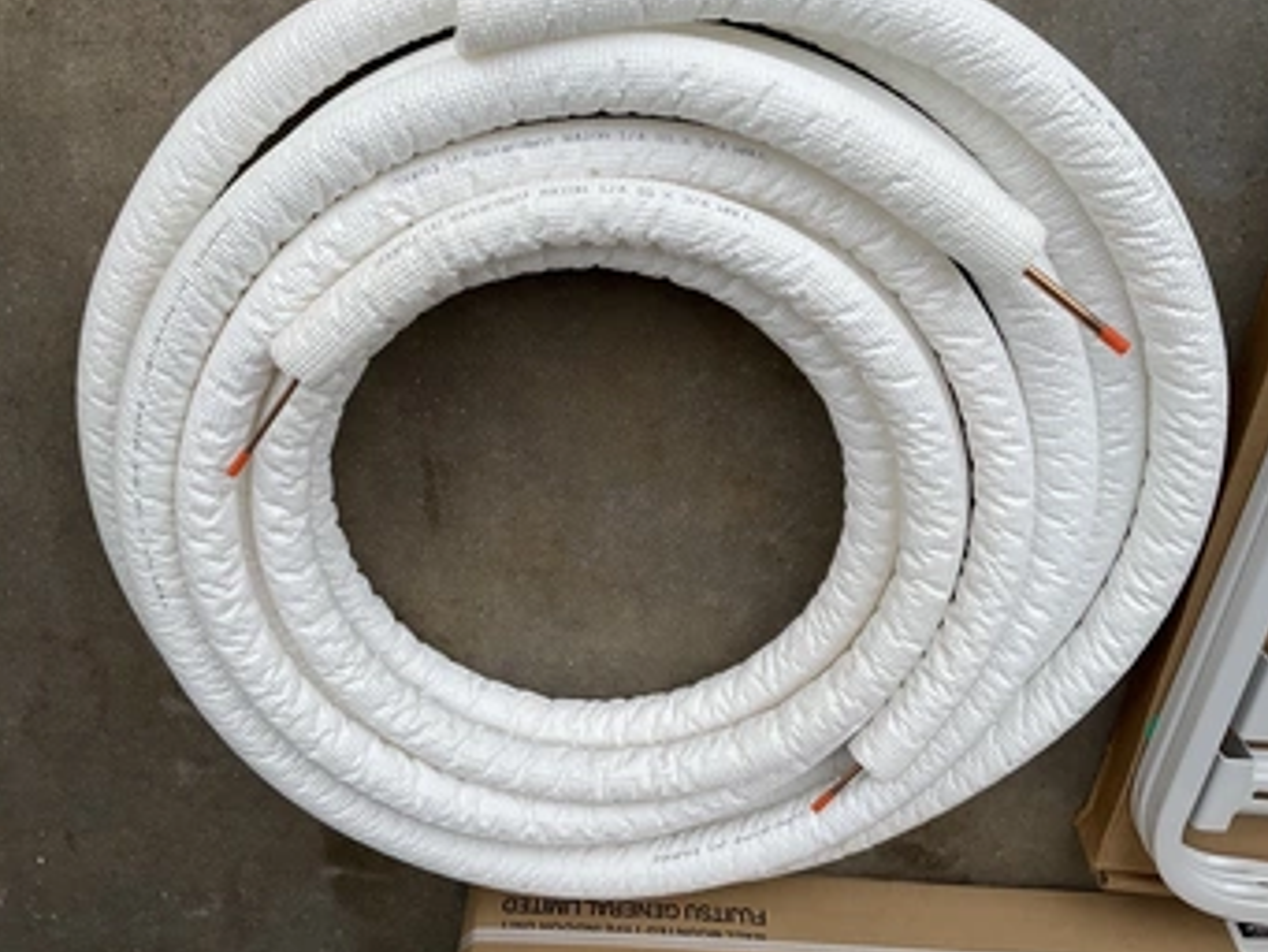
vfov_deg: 41.7
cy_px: 409
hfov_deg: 53.9
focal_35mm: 34
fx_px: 1246
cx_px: 602
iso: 25
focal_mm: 3
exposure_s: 1/599
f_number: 1.8
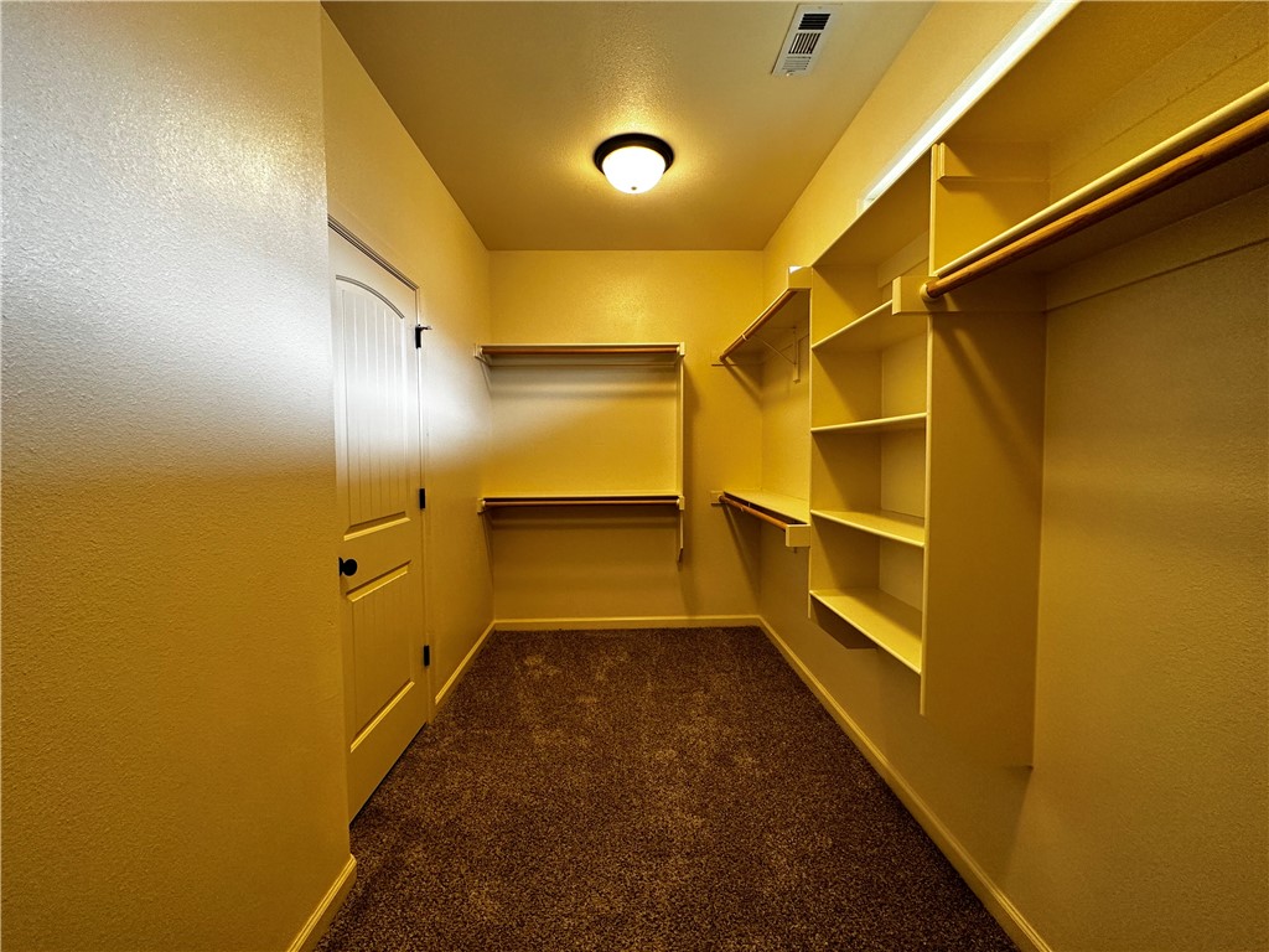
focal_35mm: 14
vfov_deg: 85.7
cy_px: 476
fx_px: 513
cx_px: 634
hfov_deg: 102.1
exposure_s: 1/120
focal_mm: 2.22
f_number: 2.2
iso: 200
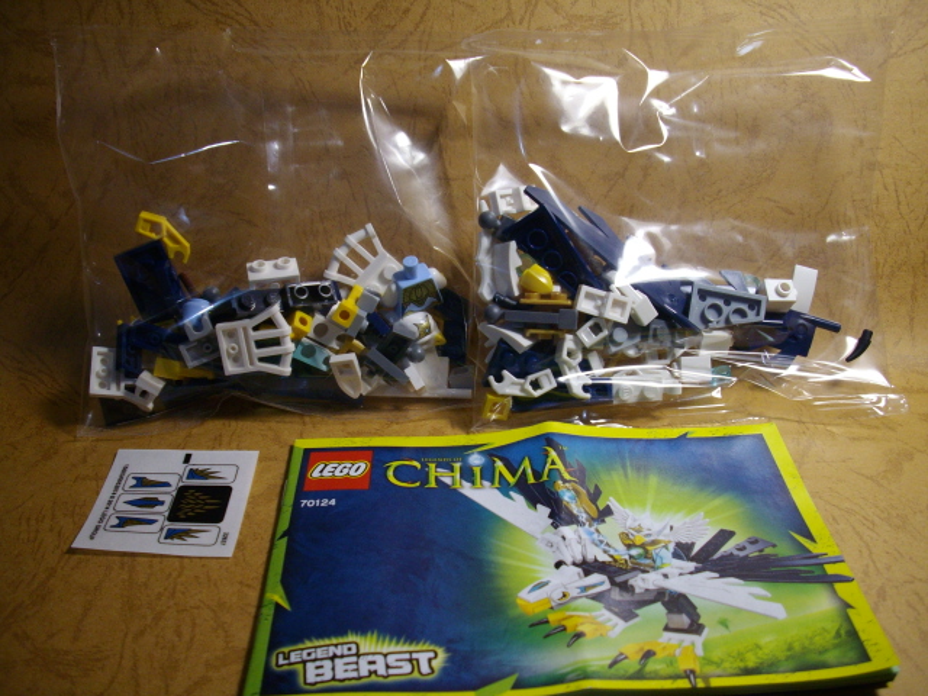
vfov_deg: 38.7
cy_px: 348
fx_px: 992
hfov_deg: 50.1
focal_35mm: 37
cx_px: 464
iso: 160
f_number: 2.8
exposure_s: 1/60
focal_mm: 6.2
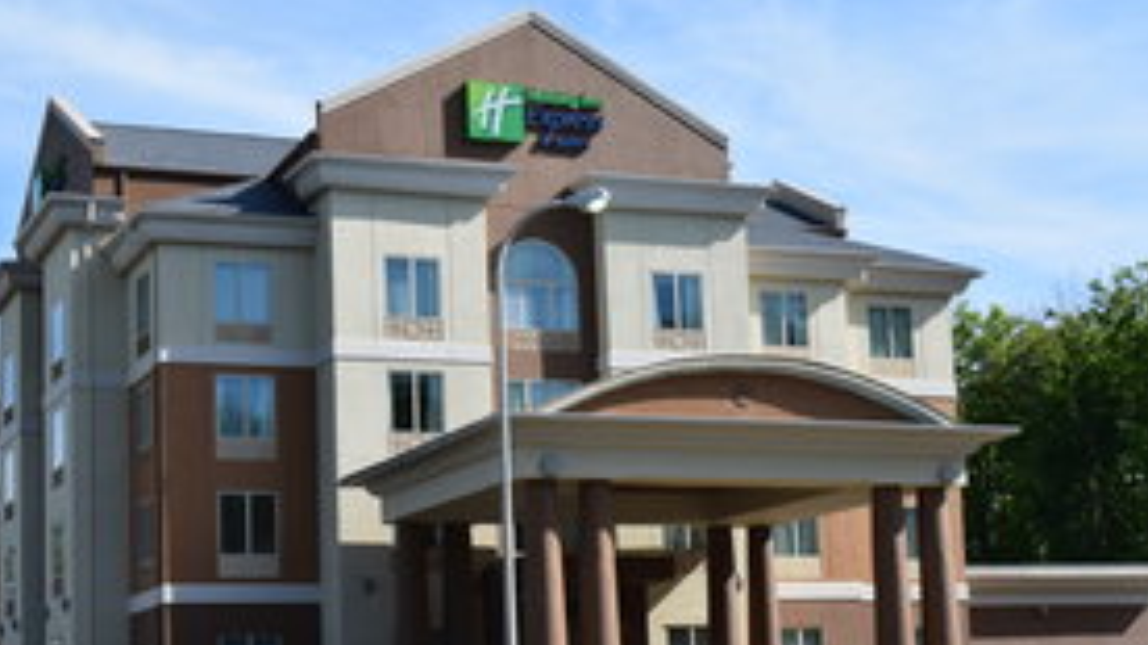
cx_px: 482
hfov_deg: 30.1
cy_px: 445
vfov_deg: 17.2
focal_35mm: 70
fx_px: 2130
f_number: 6.7
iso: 400
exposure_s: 1/2000
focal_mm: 32
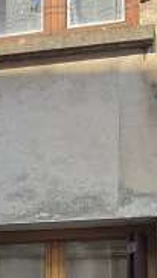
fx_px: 1021
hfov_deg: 7.8
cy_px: 340
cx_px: -290
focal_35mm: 138
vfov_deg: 15.0
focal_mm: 3
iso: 16
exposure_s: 1/1098
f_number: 1.8
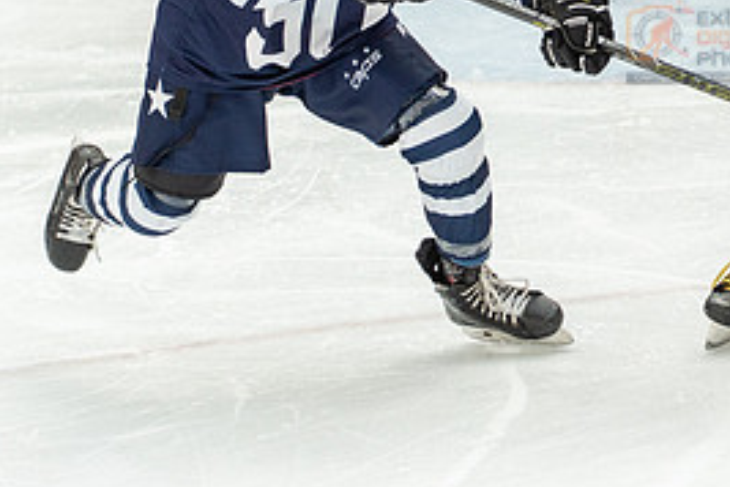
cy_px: 42
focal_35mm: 332
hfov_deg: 6.2
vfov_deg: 4.1
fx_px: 6732
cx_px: 744
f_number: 3.5
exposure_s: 1/1600
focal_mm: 102
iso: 800
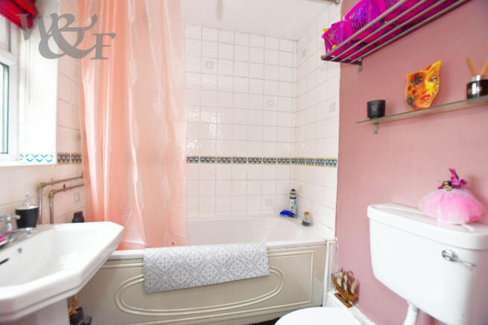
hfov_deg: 100.4
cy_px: 162
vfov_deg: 77.4
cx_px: 244
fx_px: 203
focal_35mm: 15
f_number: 4
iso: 450
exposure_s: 1/60
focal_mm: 10
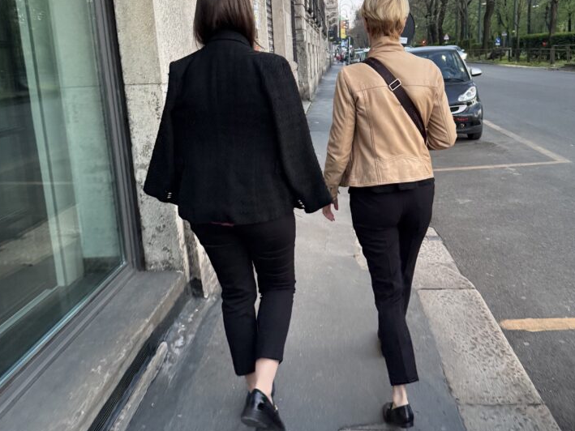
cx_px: 299
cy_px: 202
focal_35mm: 26
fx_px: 432
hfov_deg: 67.3
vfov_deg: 53.0
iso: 250
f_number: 1.78
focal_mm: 6.76
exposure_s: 1/60
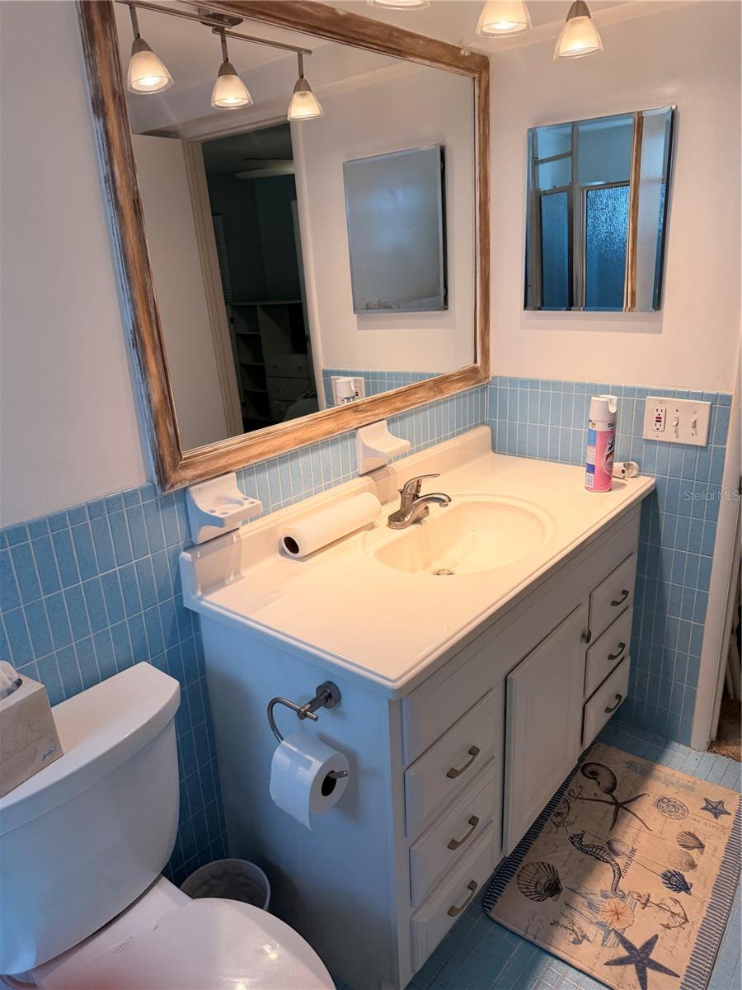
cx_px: 371
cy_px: 495
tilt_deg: -18.0
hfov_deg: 56.8
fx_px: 686
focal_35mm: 24
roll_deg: +4.7
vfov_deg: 71.6
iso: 80
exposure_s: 1/120
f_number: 1.78
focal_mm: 6.76
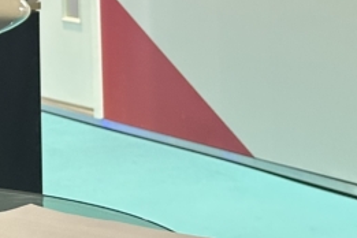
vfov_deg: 7.0
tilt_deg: -5.3
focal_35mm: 196
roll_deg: +2.8
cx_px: -294
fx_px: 1944
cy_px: -42
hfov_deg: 9.9
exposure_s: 1/50
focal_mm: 6.86
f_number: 1.78
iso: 160
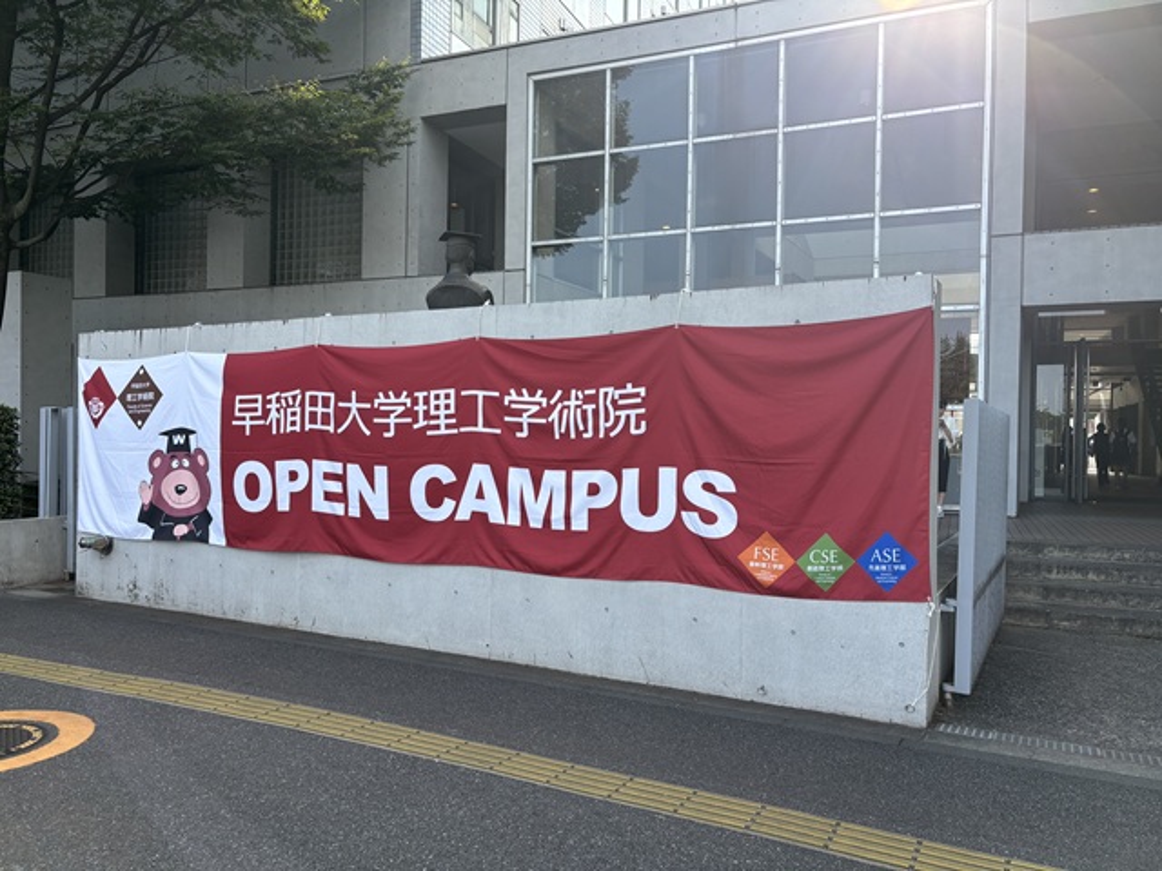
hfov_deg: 67.3
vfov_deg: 53.1
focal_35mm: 26
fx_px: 873
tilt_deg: +0.3
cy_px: 436
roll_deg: -1.2
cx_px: 581
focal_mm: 5.96
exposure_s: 1/935
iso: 50
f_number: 1.6
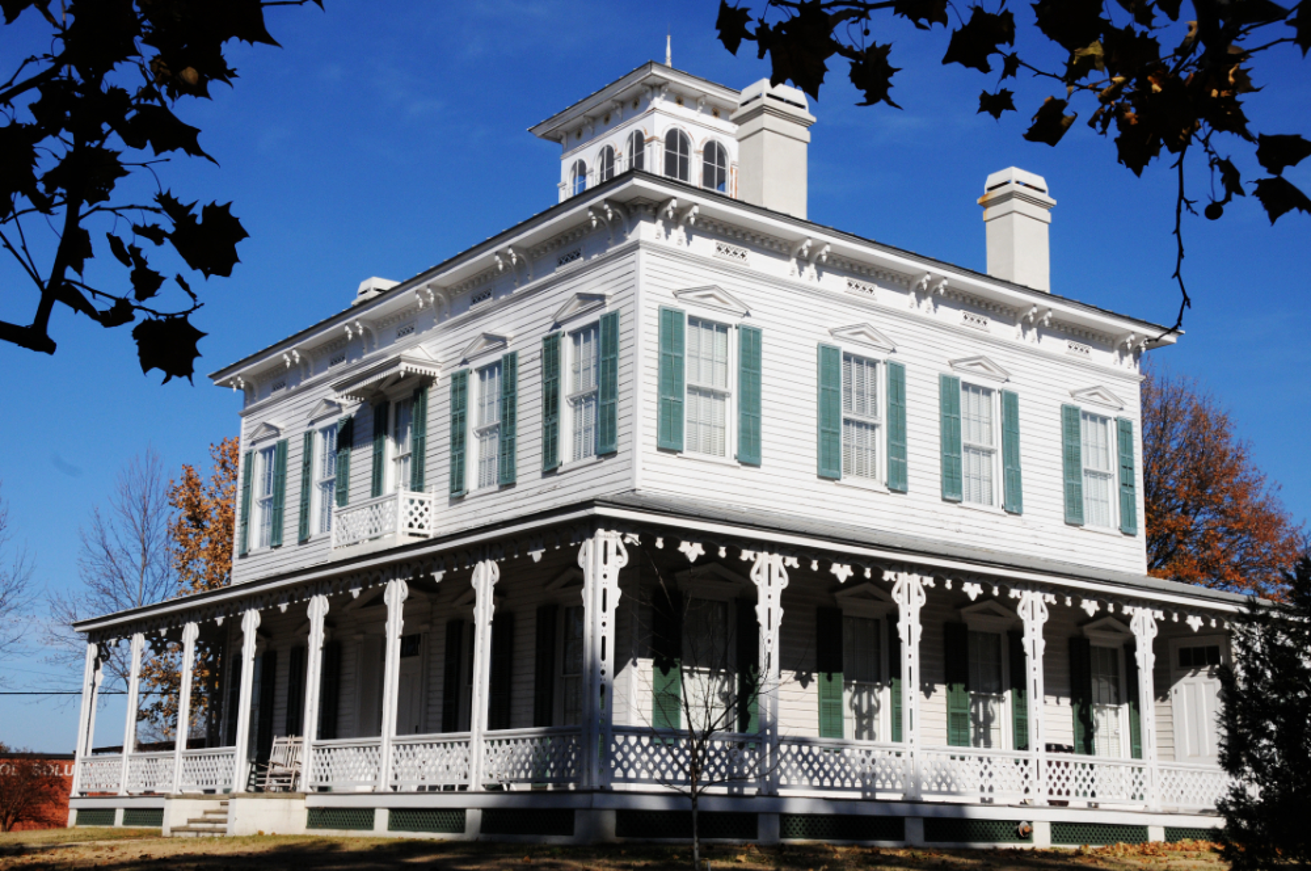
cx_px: 656
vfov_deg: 28.9
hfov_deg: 42.4
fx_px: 1691
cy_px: 436
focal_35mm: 46
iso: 500
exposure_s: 1/1000
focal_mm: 31
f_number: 16
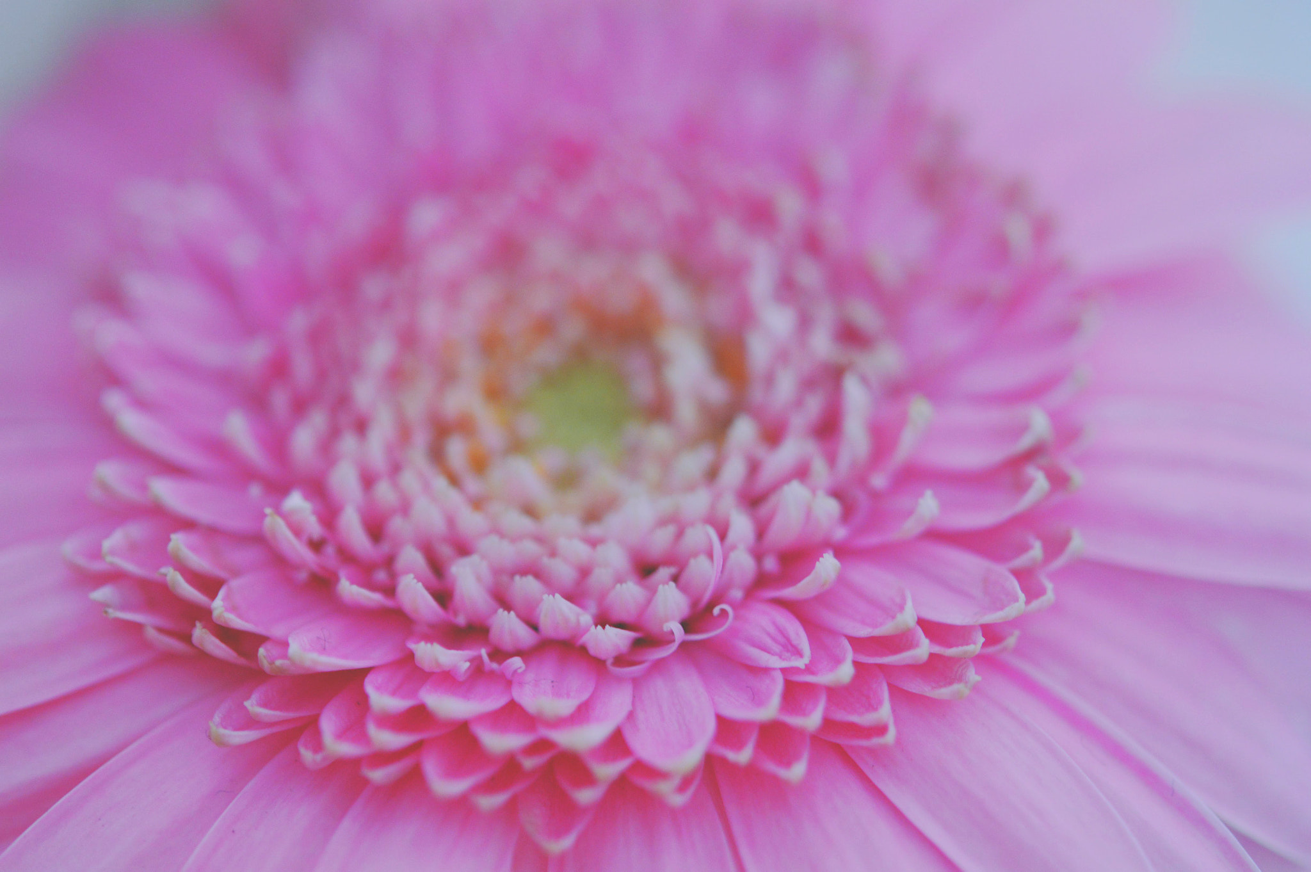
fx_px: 3275
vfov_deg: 15.2
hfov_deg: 22.6
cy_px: 436
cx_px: 656
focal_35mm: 90
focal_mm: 60
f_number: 3.3
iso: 800
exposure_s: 1/60
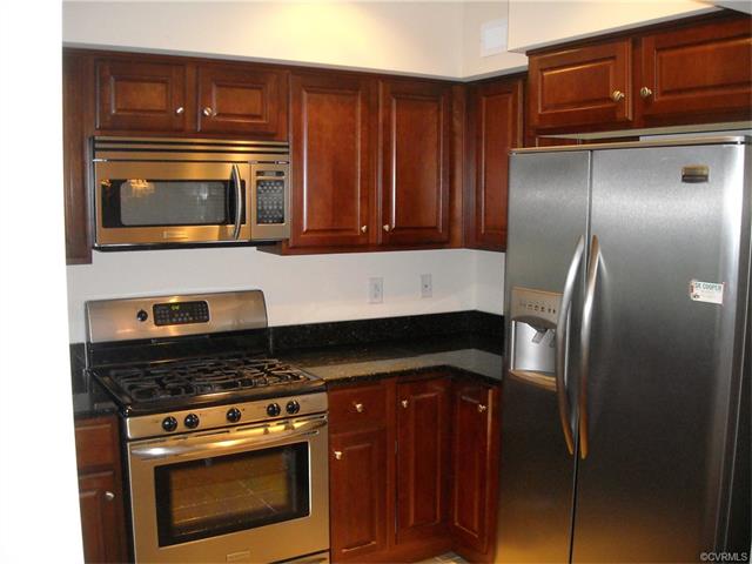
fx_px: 760
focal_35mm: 35
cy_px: 282
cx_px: 376
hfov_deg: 52.6
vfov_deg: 40.7
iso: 400
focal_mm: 5.7
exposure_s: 1/60
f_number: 2.8
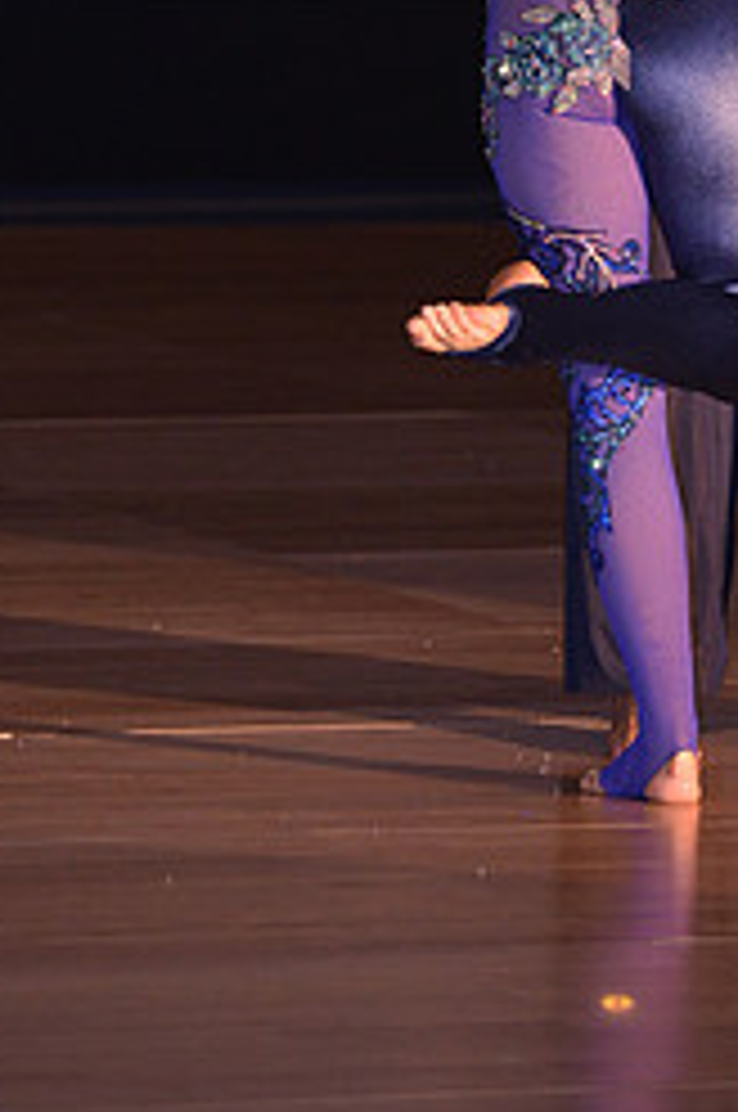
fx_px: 13783
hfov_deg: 3.1
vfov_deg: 4.6
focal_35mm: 447
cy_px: -153
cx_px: 695
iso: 1600
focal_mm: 190
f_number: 5.6
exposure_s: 1/250
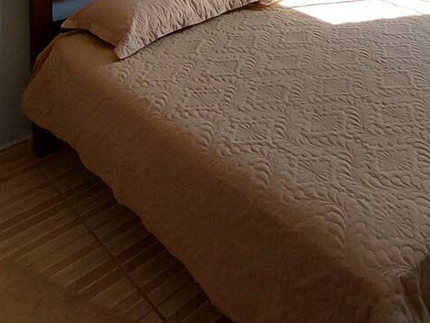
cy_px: -143
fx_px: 484
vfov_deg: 27.4
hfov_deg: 40.7
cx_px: 447
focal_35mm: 39
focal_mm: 1.74
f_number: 2.2
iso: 80
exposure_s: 1/120
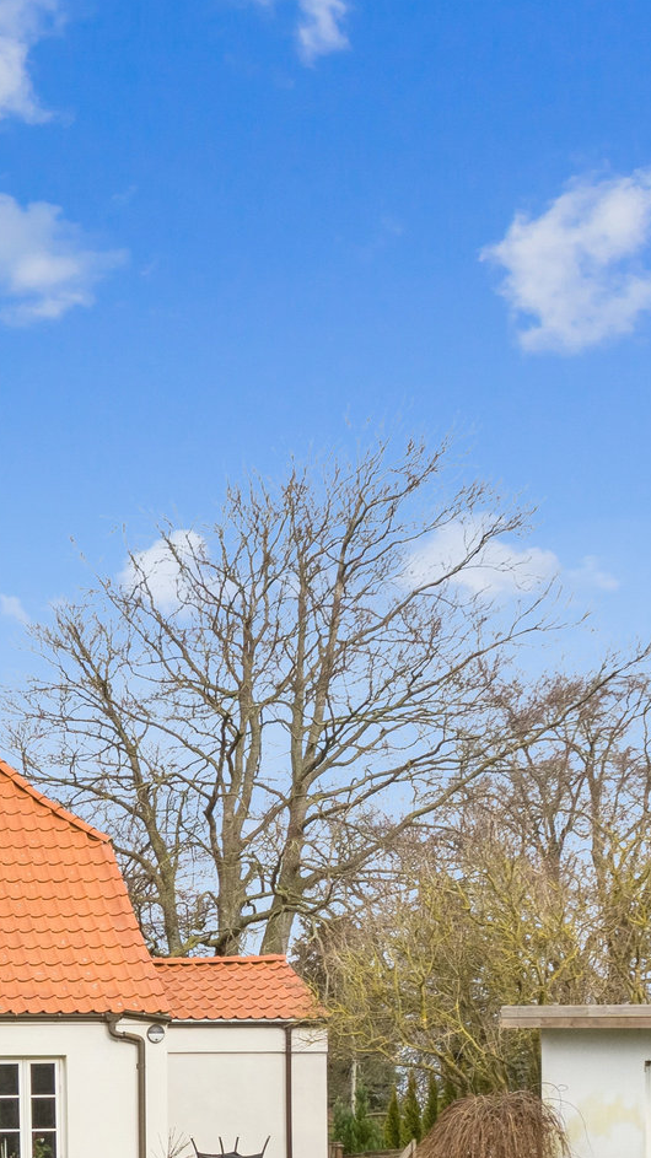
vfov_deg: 28.4
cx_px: -161
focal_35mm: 70
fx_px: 2149
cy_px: 1142
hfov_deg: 16.4
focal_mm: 14
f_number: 8
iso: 250
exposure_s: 1/160
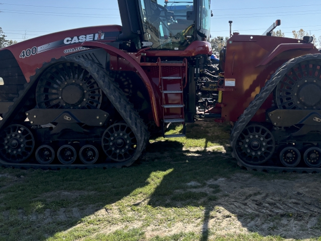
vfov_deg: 37.1
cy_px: 69
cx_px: 194
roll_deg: -0.2
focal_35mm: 38
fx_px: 353
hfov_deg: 48.6
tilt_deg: -0.7
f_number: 1.6
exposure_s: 1/4255
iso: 50
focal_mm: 5.96
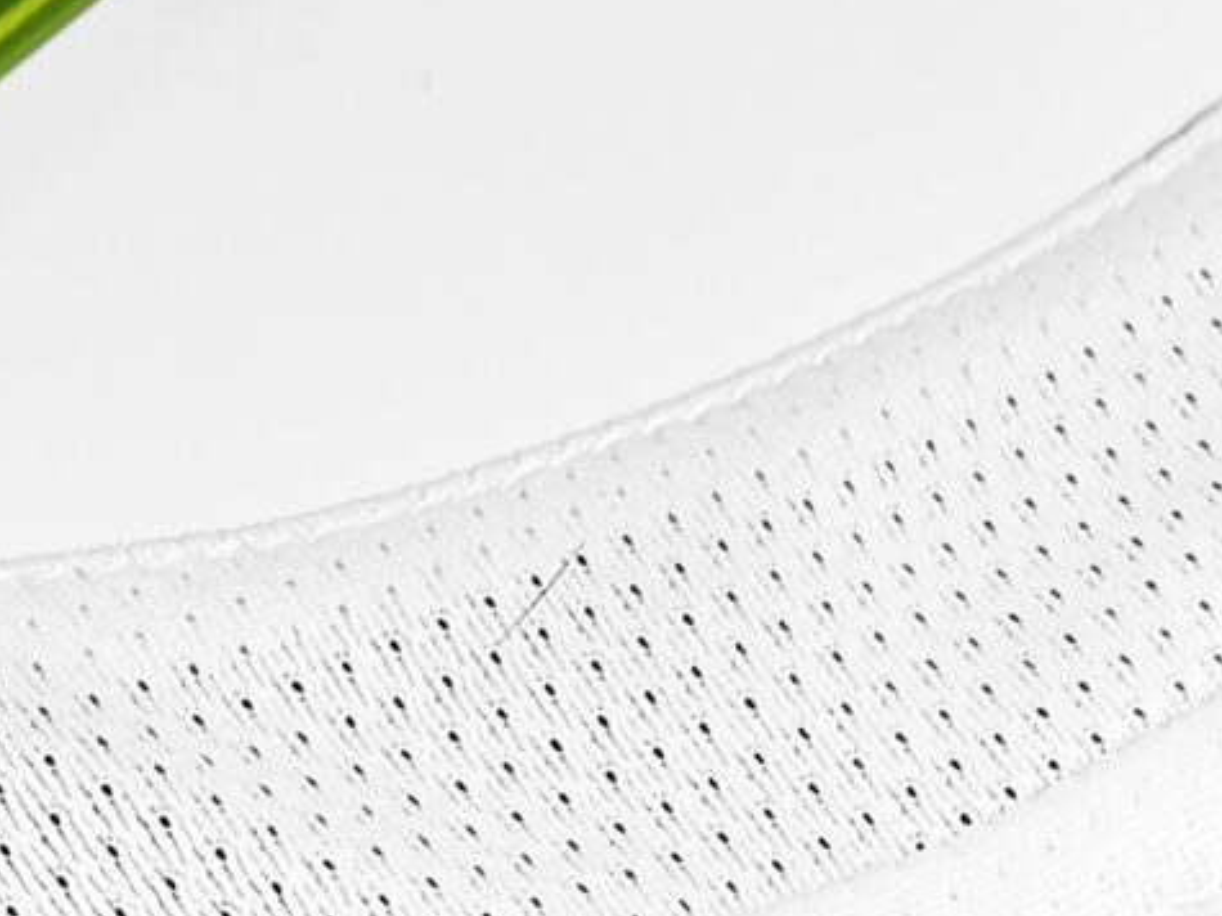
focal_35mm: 124
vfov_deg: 11.7
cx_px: 628
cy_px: 1078
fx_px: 4376
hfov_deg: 15.9
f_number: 1.75
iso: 181
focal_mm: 8.67
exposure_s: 1/100
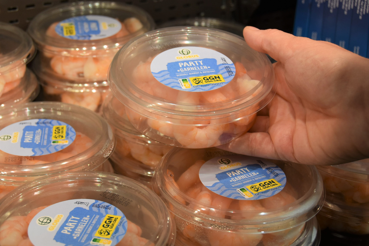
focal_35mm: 48
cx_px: 184
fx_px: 492
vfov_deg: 28.1
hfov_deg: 41.1
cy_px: 123
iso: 400
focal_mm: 32
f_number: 5.6
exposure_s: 1/125
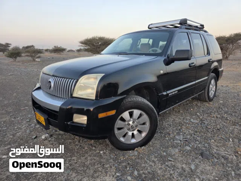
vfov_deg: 58.9
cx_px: 120
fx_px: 160
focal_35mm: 23
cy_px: 90
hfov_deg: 73.9
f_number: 1.7
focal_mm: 6.3
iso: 64
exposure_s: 1/180
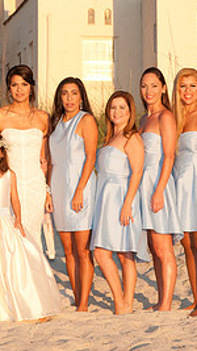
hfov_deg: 6.3
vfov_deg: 11.1
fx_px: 1794
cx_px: -12
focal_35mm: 193
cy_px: 99
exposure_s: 1/320
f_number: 11
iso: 400
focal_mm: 85
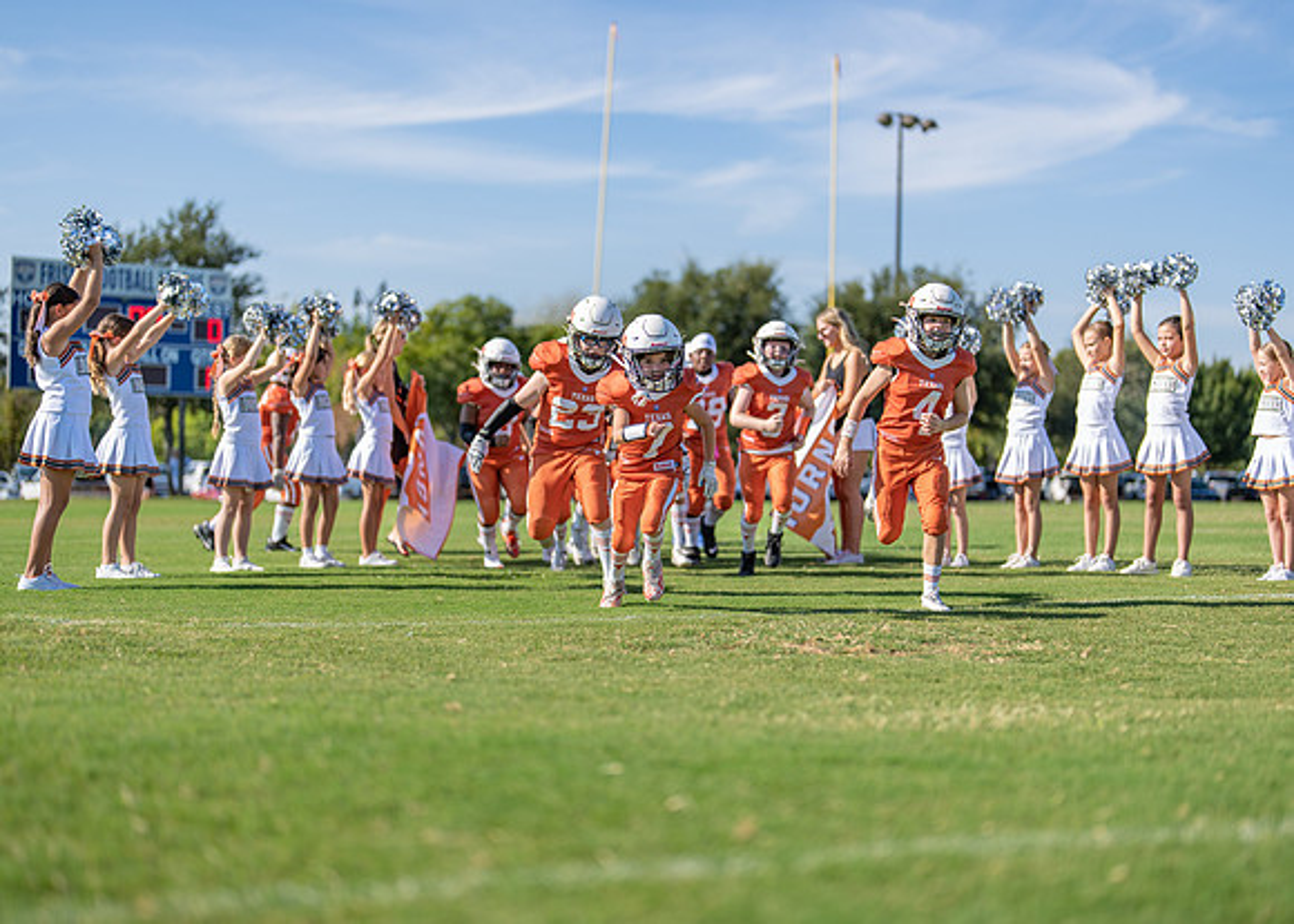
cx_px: 647
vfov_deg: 27.0
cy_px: 462
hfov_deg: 37.2
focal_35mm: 52
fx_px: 1925
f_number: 1.2
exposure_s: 1/5000
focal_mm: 50
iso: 100
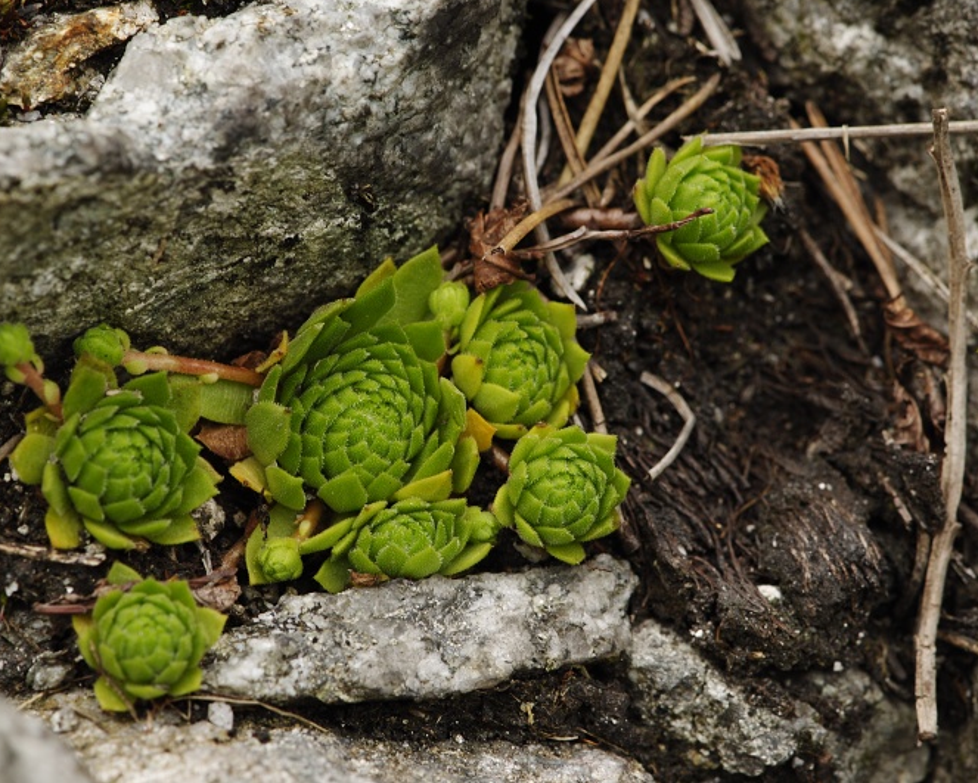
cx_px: 488
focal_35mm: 145
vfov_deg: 10.7
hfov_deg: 13.3
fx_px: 4186
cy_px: 391
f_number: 8
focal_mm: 85
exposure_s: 1/40
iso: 100
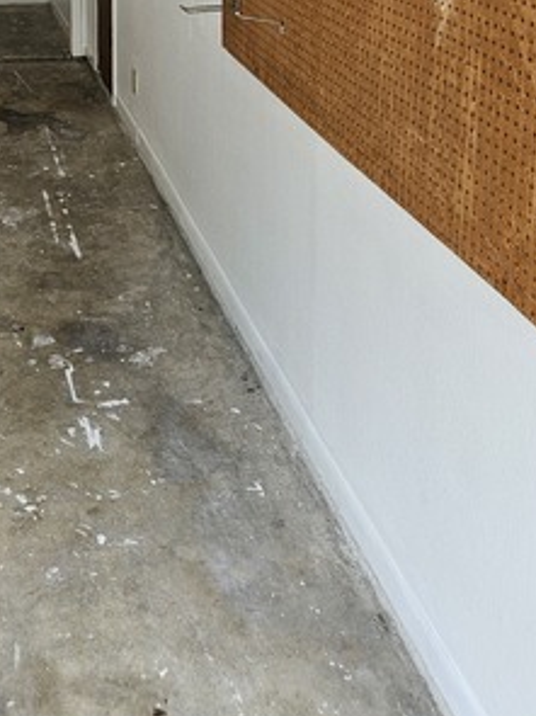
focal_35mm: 52
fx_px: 1074
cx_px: 41
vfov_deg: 33.8
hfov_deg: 26.9
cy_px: 8
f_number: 1.8
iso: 64
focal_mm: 5.4
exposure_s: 1/120
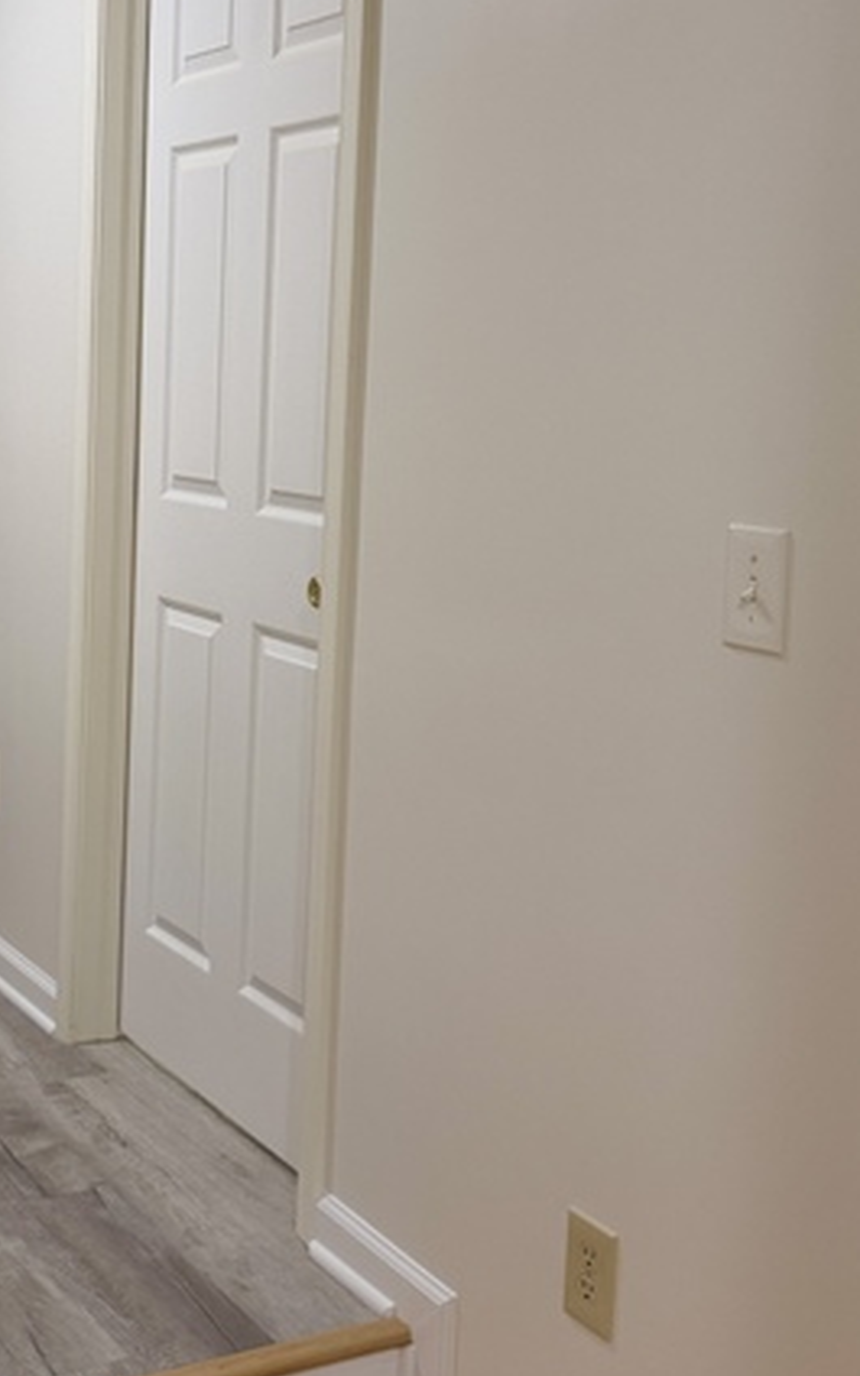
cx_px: 273
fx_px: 1800
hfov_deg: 26.7
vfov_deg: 41.6
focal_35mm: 48
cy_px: 539
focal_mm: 6.76
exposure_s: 1/120
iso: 200
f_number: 1.78
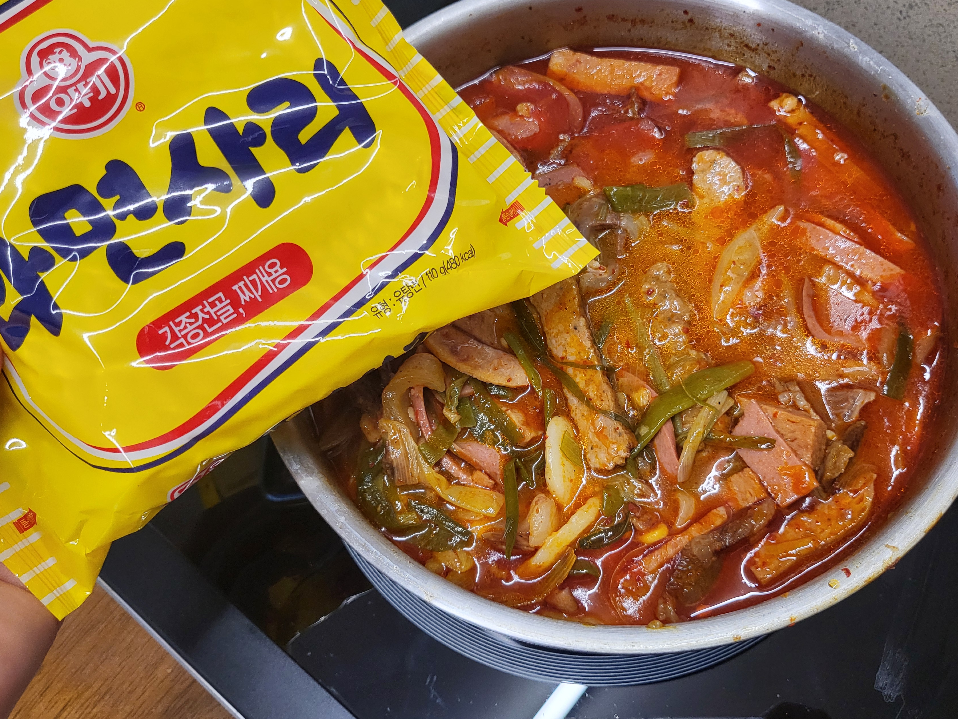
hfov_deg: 58.3
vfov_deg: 45.4
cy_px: 350
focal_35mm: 31
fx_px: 858
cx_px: 523
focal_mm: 4.25
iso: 200
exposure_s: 1/120
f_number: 1.8
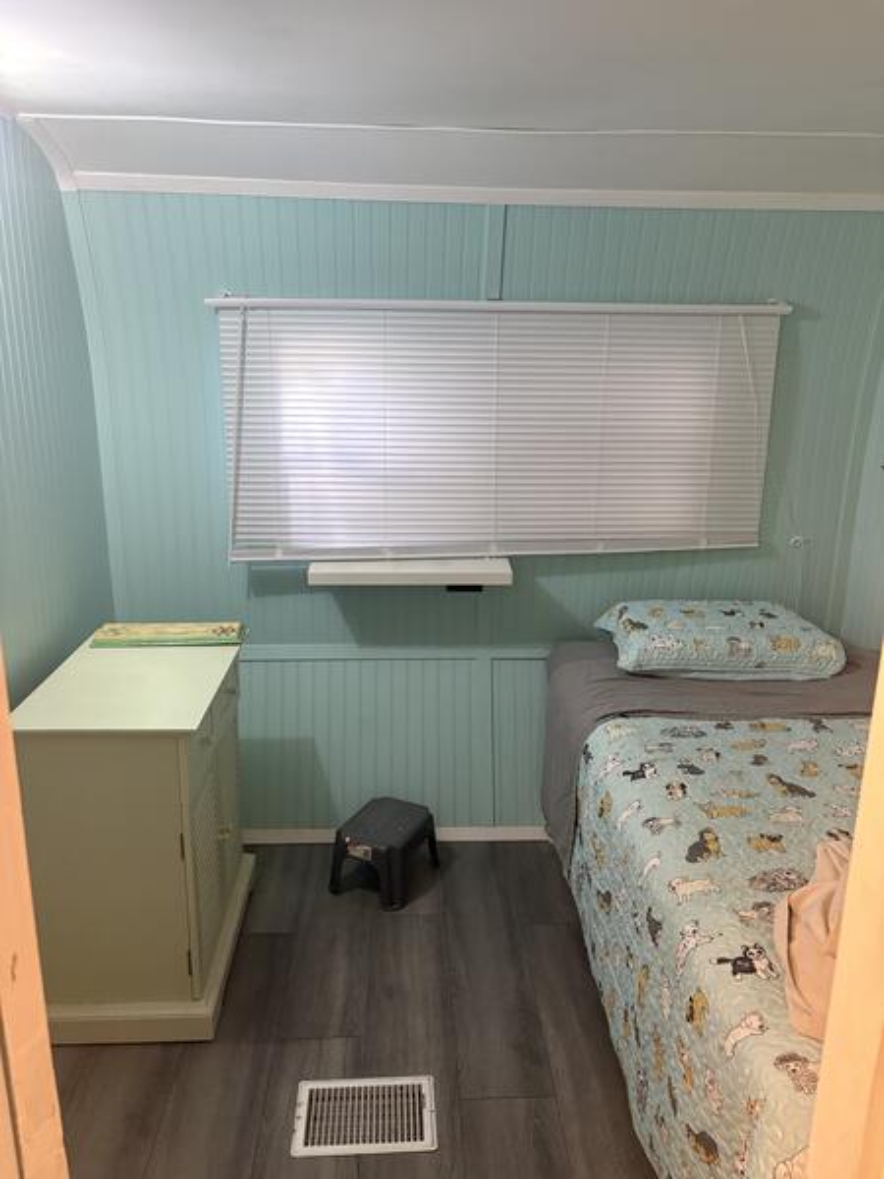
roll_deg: +0.1
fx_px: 885
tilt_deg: -14.8
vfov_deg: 67.3
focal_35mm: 26
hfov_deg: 53.1
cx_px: 442
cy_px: 590
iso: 320
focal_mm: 5.96
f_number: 1.6
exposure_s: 1/60
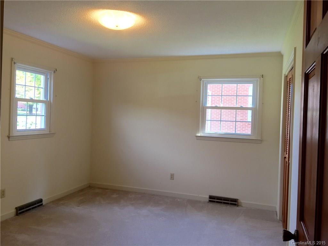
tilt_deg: -1.2
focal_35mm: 29
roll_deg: -3.2
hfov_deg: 61.7
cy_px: 123
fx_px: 275
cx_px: 164
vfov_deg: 48.2
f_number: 2.2
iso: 40
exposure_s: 1/40
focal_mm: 4.15
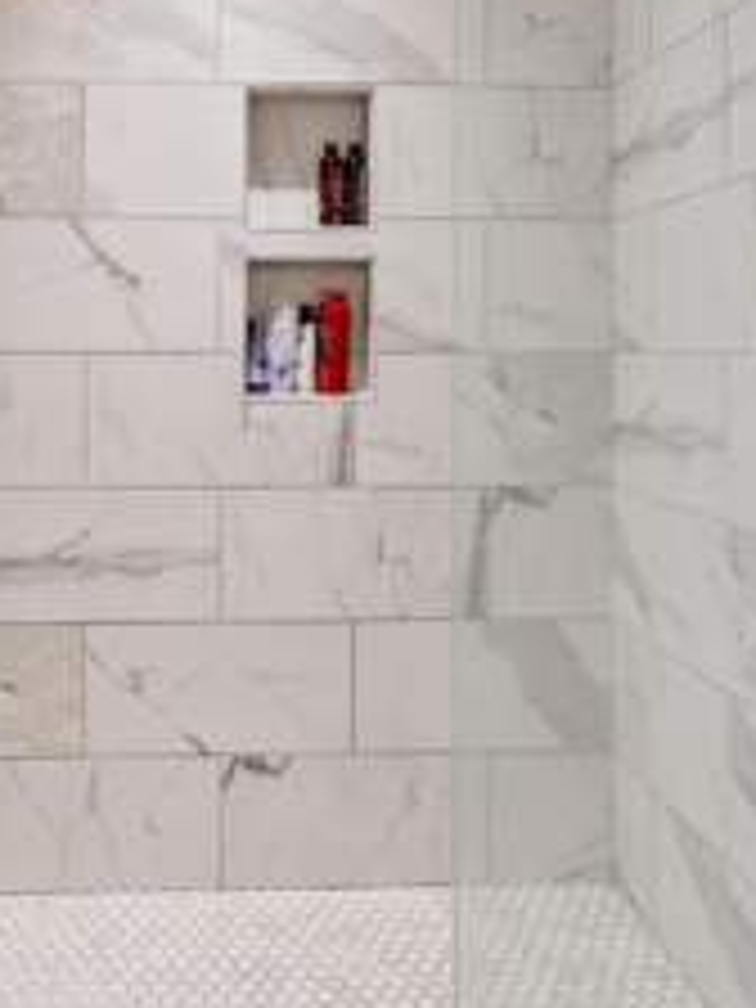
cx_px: 234
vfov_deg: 52.0
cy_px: 374
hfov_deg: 40.1
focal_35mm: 35
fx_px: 1019
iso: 250
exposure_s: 1/20
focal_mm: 17
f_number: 8
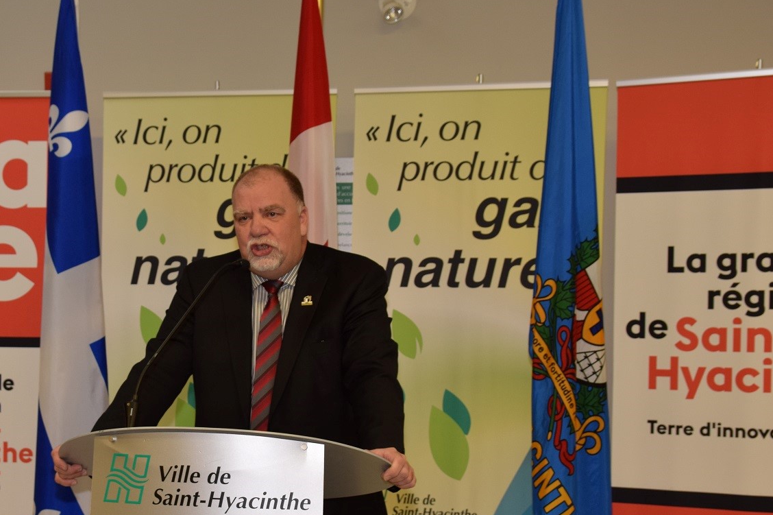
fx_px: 1324
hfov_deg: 32.2
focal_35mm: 62
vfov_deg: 22.0
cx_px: 241
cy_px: 298
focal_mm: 29
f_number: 5
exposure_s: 1/60
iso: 400
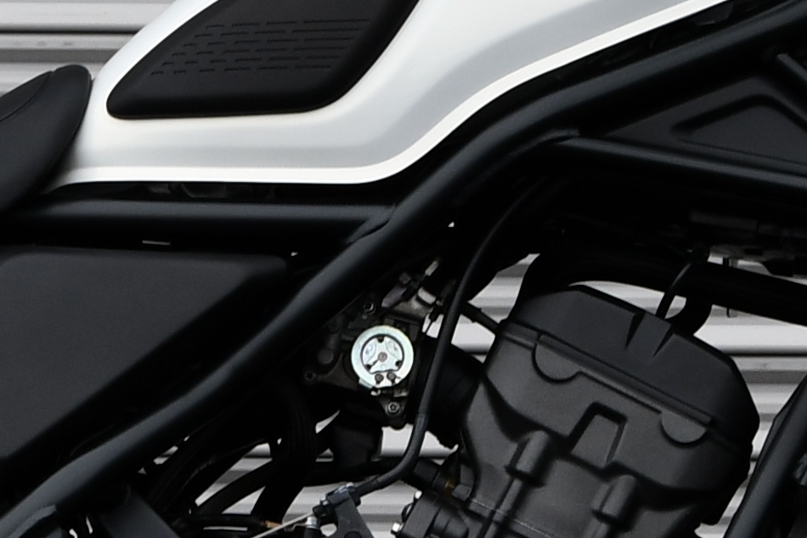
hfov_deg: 4.9
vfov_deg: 3.3
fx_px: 9458
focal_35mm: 422
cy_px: 445
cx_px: 296
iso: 200
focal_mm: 48
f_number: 5.6
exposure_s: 1/250
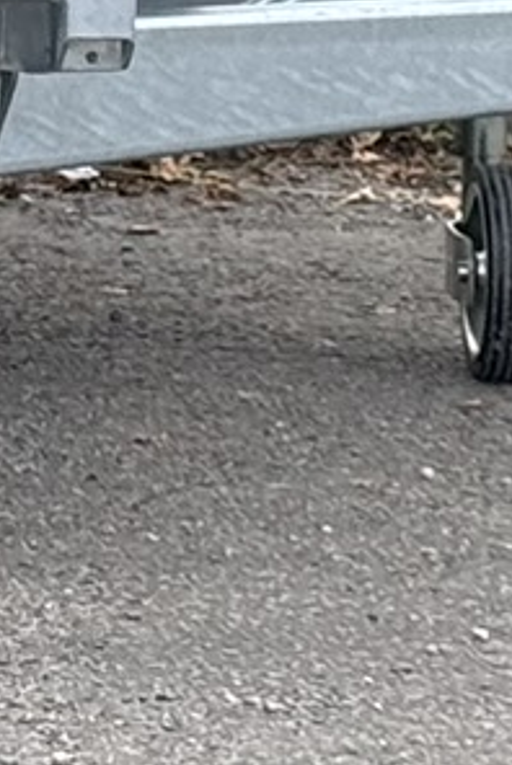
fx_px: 7342
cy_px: -320
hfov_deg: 3.8
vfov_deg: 5.9
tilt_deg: -7.3
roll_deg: +0.6
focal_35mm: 345
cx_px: -1244
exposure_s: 1/1011
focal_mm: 6.76
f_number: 1.78
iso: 64
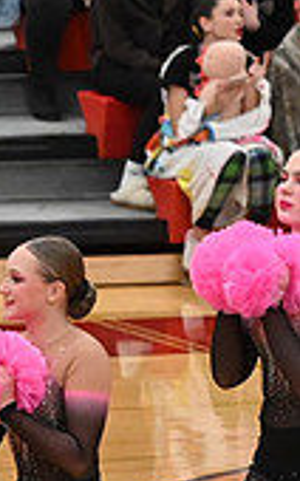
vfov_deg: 3.6
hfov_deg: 2.2
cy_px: 454
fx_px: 7653
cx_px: -518
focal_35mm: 584
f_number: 4
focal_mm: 112
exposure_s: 1/400
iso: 8000
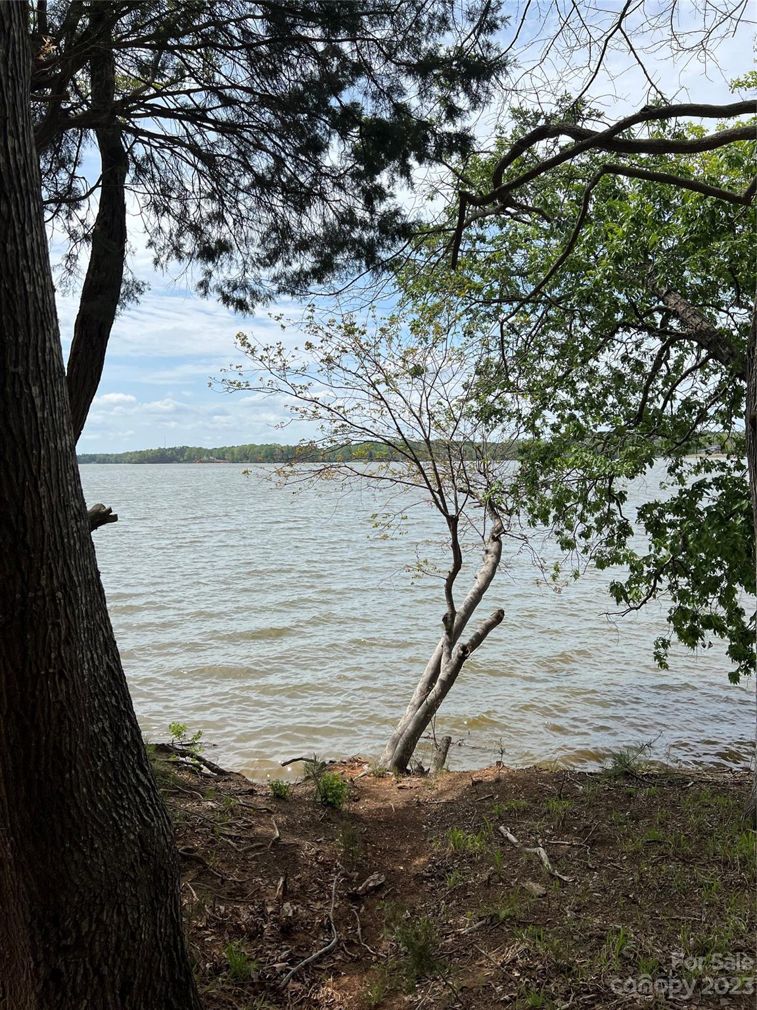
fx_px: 758
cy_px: 505
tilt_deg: -3.4
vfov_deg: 67.3
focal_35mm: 26
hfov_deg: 53.1
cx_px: 378
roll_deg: +1.4
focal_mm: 5.7
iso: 50
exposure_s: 1/4831
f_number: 1.5
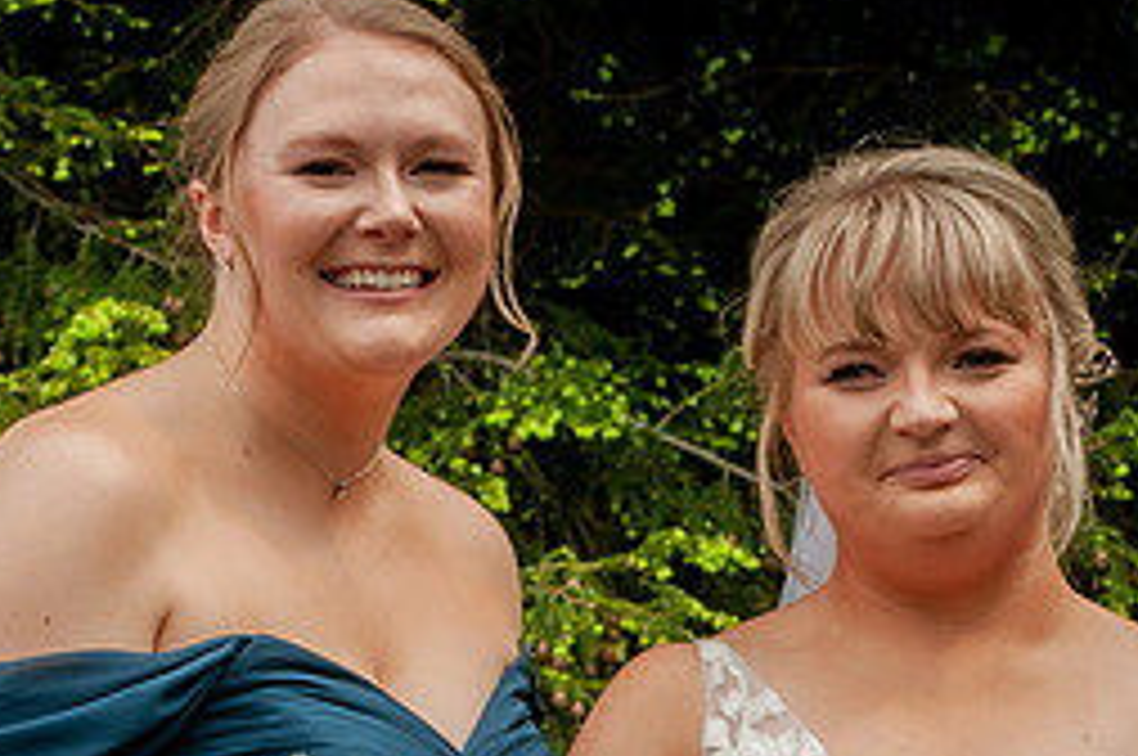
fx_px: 6724
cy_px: 542
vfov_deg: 6.4
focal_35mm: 213
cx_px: 873
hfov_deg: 9.7
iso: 200
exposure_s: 1/250
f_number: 8
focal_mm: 62
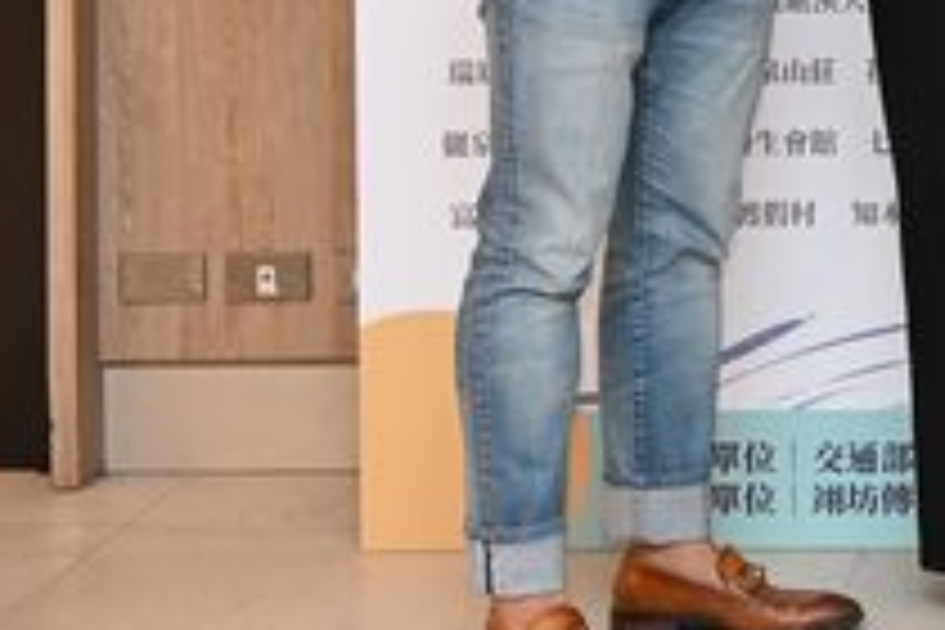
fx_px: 2966
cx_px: 1354
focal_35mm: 113
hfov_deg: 16.7
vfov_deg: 11.6
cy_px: -306
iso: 1600
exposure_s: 1/60
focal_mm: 22
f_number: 5
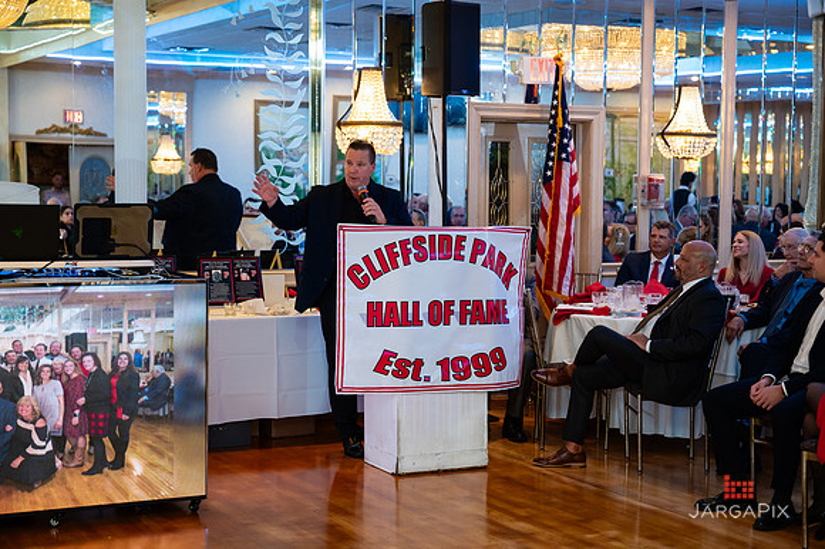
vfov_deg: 23.2
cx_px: 412
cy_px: 274
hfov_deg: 34.3
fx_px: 1335
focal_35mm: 58
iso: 1250
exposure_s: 1/200
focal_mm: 58
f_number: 3.2
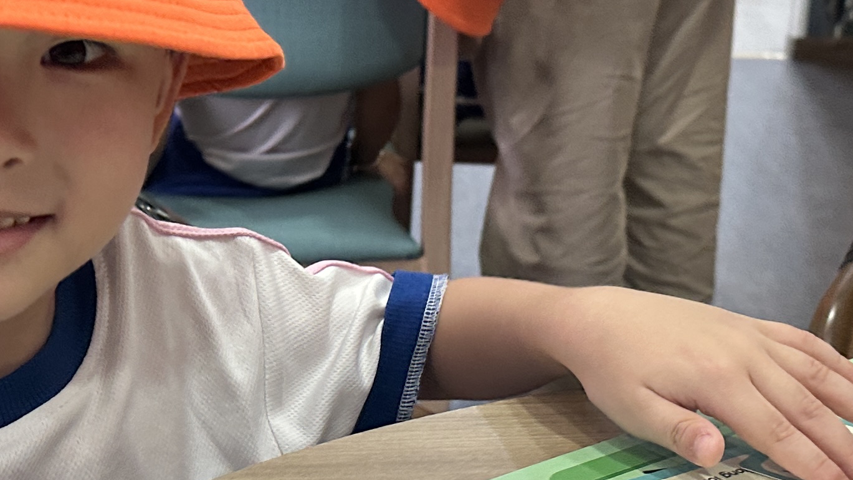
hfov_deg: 27.4
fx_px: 1742
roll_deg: -2.4
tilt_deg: -15.5
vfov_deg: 15.7
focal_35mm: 77
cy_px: 250
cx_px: 324
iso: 200
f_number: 1.78
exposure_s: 1/50
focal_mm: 6.86
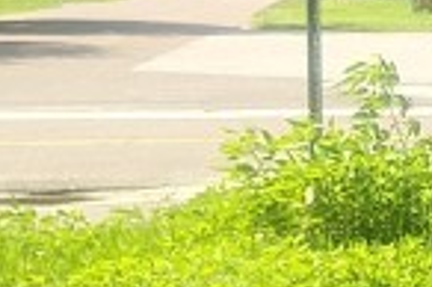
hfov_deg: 9.2
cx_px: 1340
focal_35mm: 175
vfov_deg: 7.8
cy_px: 53
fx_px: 2098
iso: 100
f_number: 1.8
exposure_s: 1/483
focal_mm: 5.56
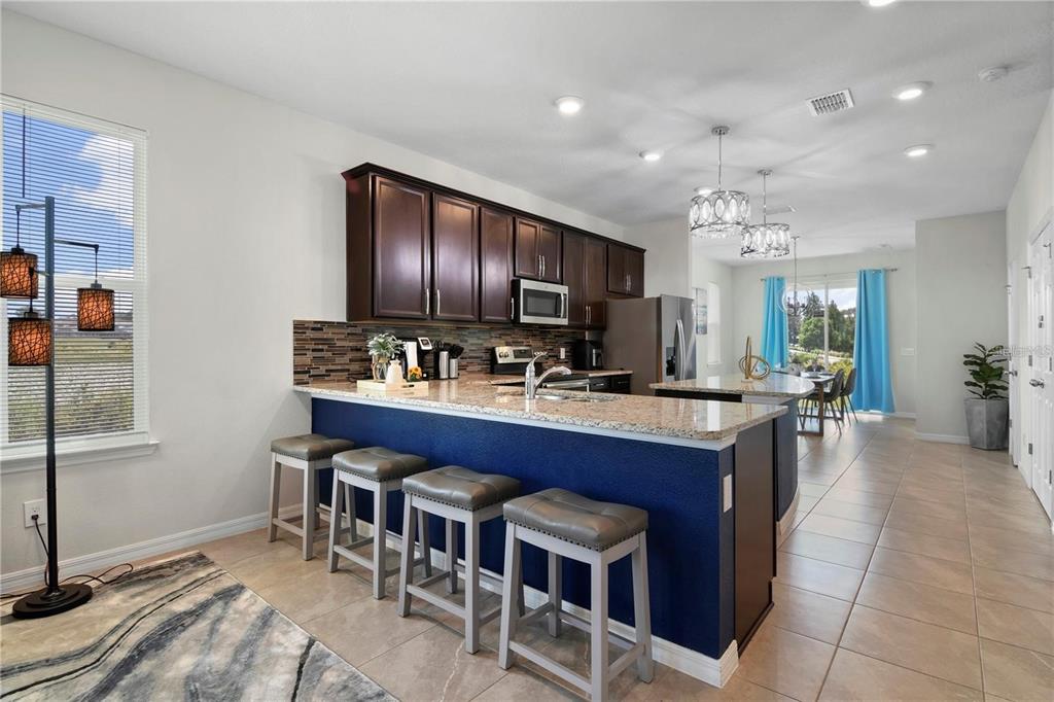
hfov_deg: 96.8
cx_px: 527
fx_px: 468
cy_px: 351
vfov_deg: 73.7
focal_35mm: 16
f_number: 8
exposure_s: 1/2
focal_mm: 11
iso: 100
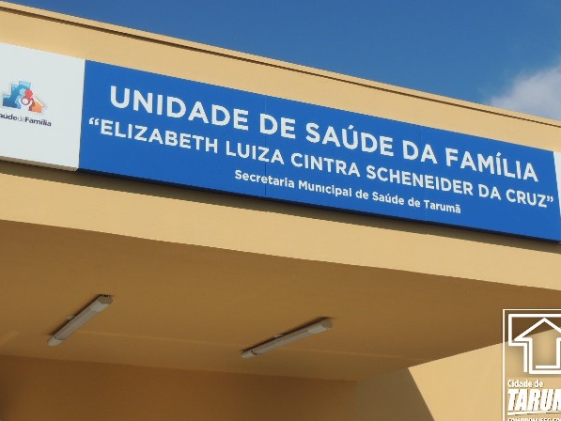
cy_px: 179
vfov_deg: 23.3
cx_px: 261
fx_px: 1021
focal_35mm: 63
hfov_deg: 30.7
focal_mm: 8.3
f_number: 3.9
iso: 100
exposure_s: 1/1600
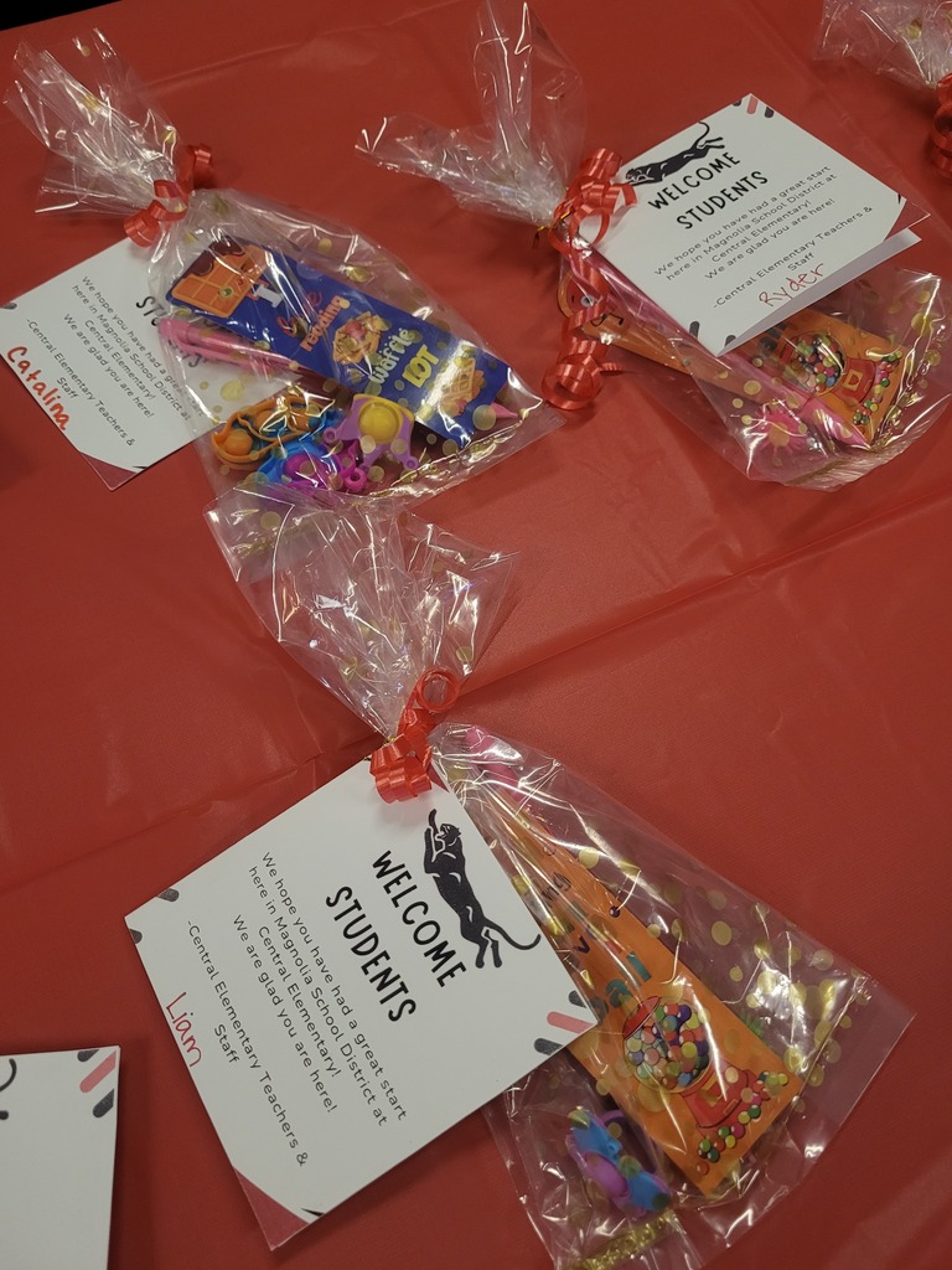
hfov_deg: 53.1
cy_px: 635
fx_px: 953
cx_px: 476
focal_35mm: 26
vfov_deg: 67.3
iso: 400
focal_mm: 5.4
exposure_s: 1/40
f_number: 1.8
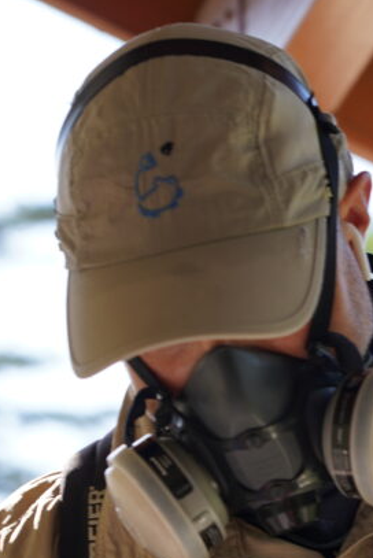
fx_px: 4018
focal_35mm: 259
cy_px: 621
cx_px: 322
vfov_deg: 7.9
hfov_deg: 5.3
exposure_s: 1/160
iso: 100
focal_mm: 103
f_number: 4.5
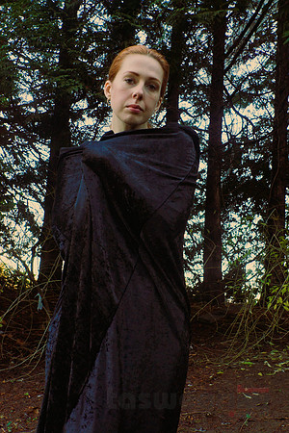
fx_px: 433
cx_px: 144
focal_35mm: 36
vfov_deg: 53.1
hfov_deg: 36.9
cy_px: 216
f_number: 5.6
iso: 400
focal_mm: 24
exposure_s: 1/80
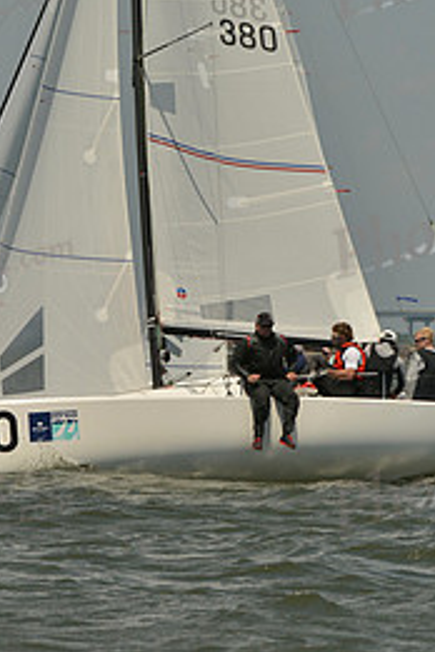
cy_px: 120
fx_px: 8047
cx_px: 204
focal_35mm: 444
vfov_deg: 4.6
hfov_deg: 3.1
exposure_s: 1/1250
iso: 280
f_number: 11
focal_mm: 200
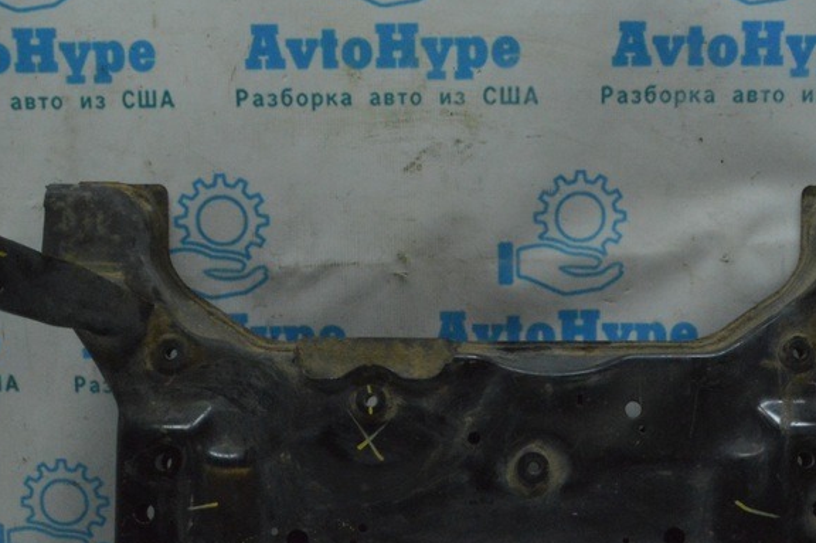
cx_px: 486
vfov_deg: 21.1
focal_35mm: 64
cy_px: 378
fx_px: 1449
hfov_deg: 31.4
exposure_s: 1/30
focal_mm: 24
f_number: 25
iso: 3200
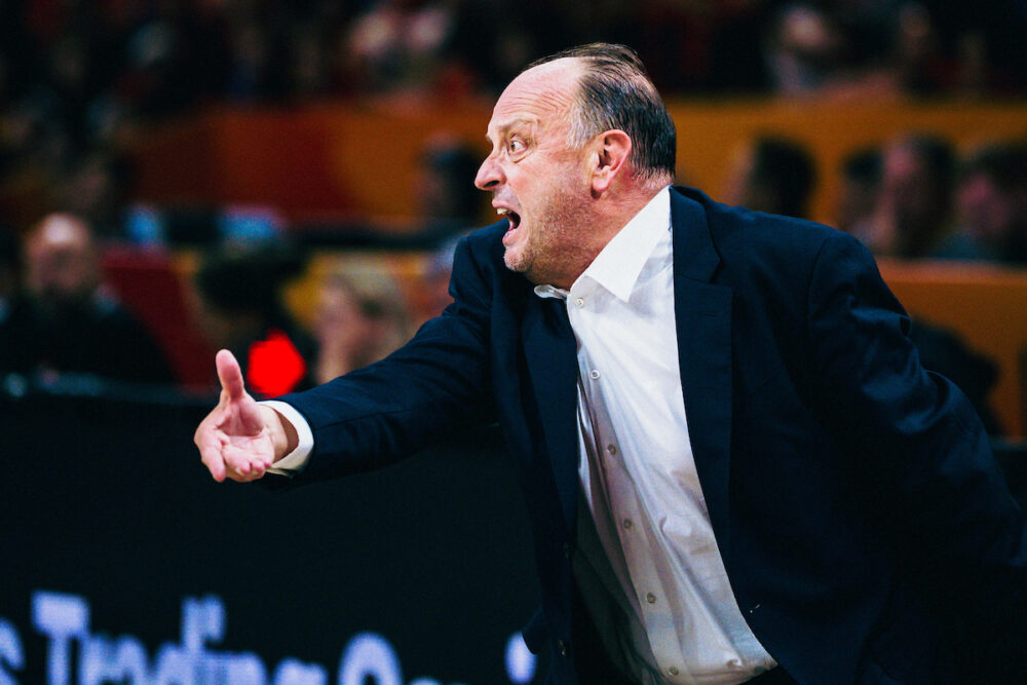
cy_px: 342
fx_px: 5706
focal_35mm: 200
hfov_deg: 10.3
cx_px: 514
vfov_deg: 6.9
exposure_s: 1/1600
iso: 2500
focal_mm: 200
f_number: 2.8
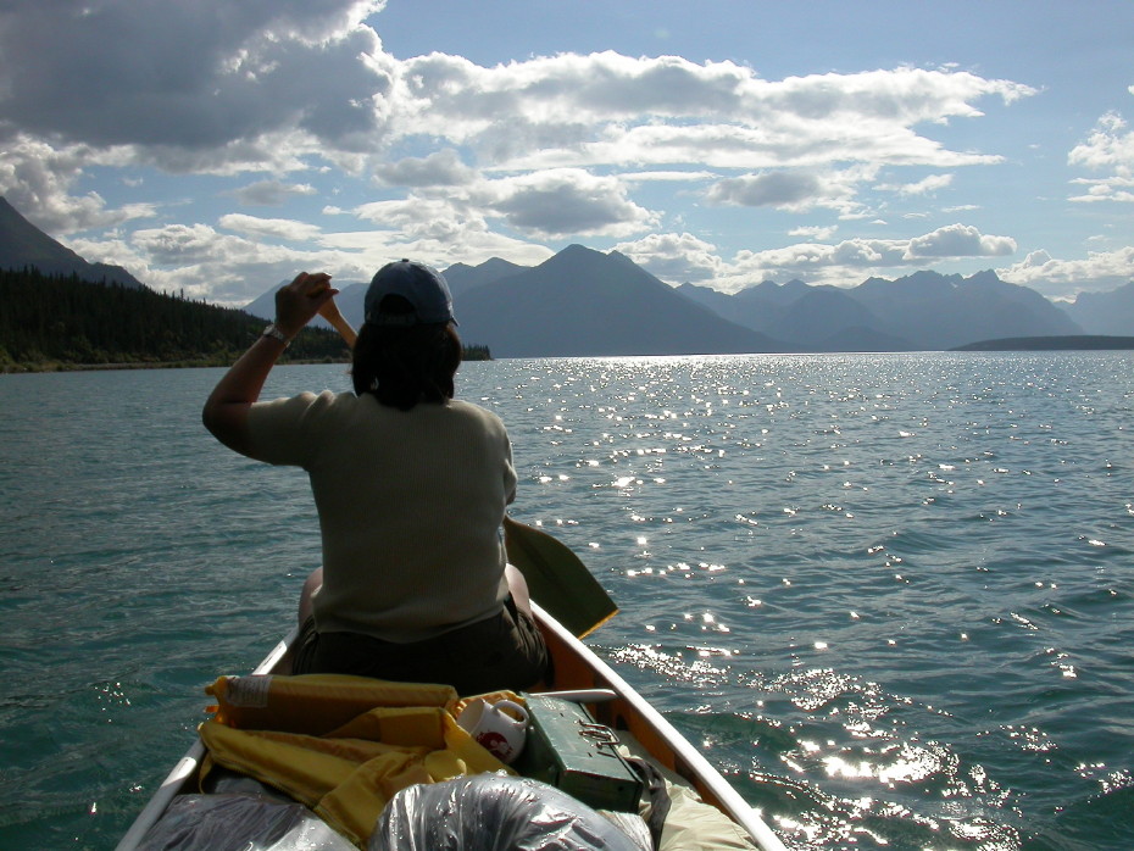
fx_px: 1245
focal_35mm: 38
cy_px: 426
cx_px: 567
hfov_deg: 49.0
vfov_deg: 37.7
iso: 100
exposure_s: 1/1050
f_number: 7.5
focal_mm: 7.85
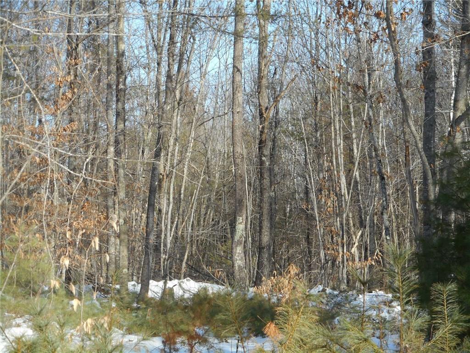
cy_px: 176
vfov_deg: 12.7
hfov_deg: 16.8
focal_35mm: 117
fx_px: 1589
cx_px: 235
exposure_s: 1/125
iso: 80
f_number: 5.9
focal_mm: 20.9
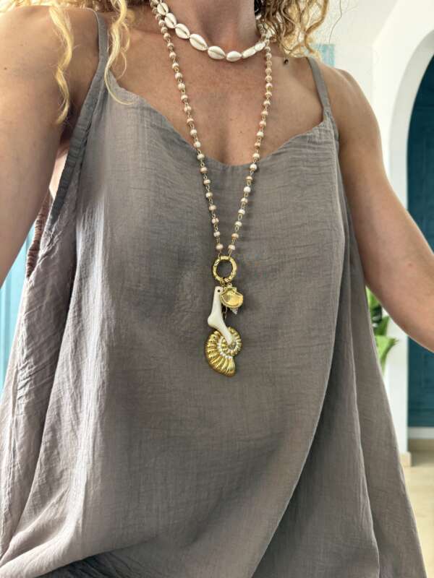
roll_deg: -1.6
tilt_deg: +2.3
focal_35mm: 24
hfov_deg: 56.8
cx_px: 217
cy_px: 289
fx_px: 401
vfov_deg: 71.6
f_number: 1.78
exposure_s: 1/99
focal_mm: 6.76
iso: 200
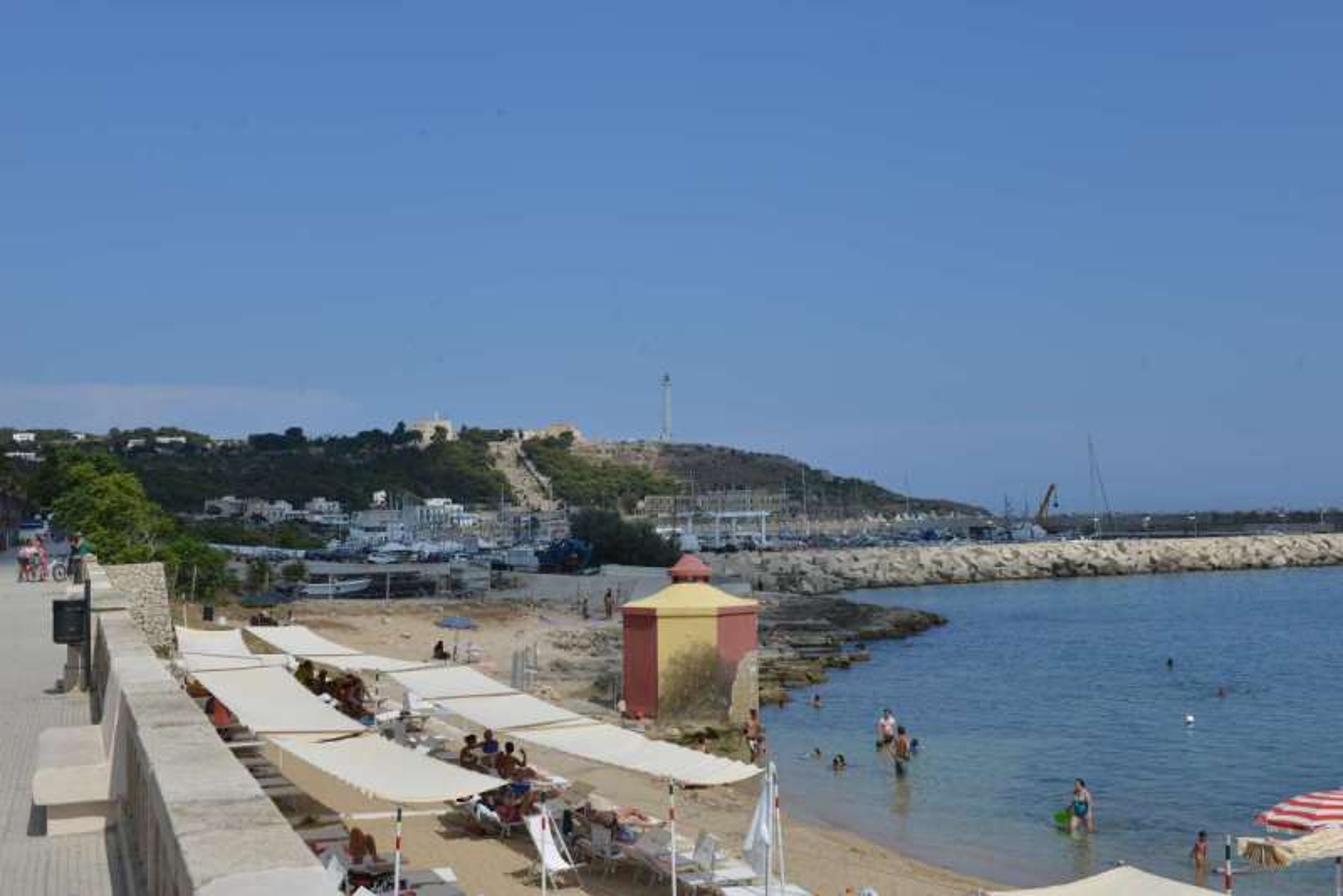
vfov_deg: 35.1
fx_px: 1418
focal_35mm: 38
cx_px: 672
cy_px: 448
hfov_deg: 50.7
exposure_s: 1/160
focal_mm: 38
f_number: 11
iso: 140
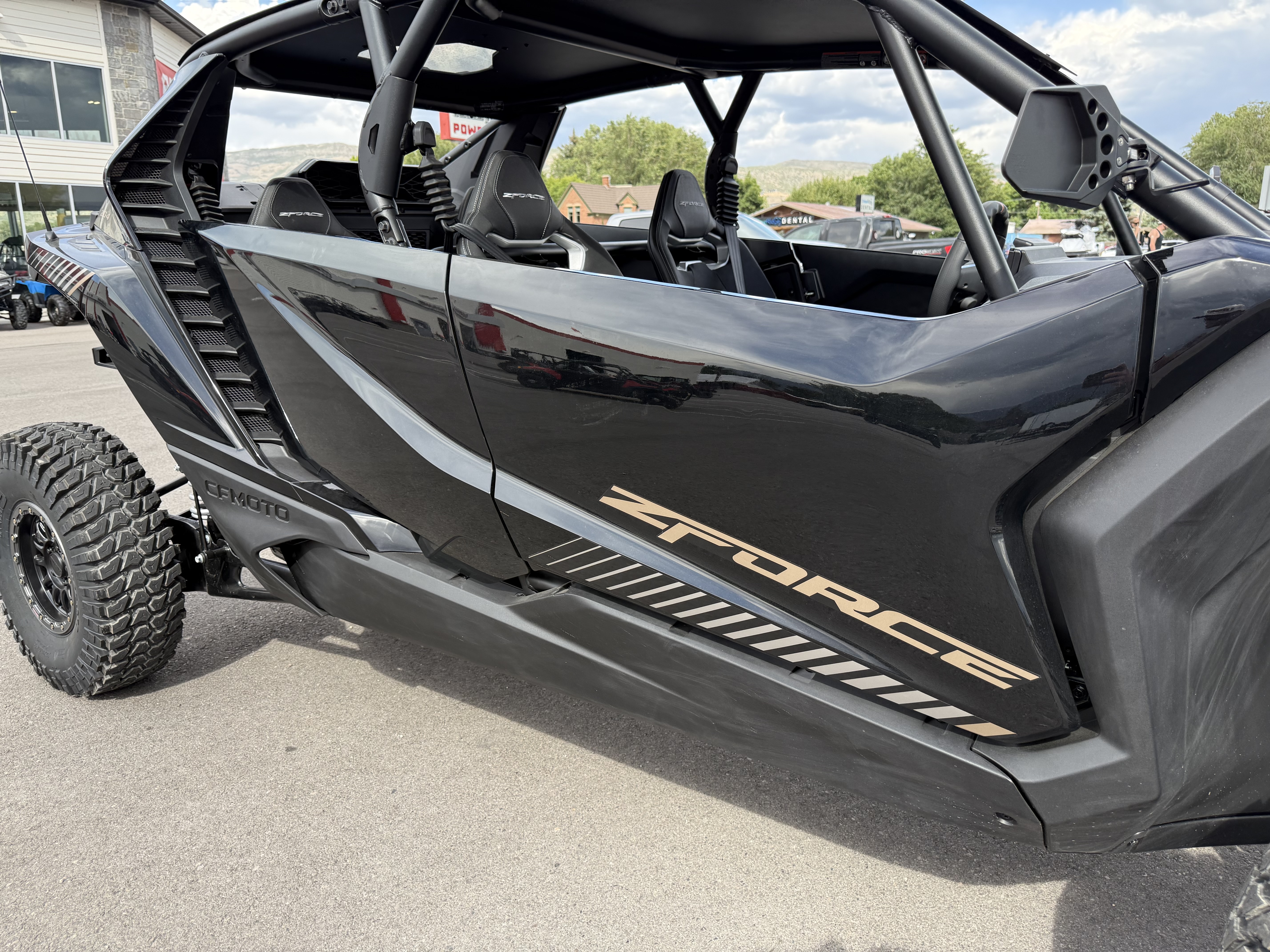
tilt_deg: -9.7
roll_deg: -2.2
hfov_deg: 71.6
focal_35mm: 24
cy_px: 476
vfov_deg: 56.8
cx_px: 635
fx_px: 881
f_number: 1.78
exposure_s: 1/920
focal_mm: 6.76
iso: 100
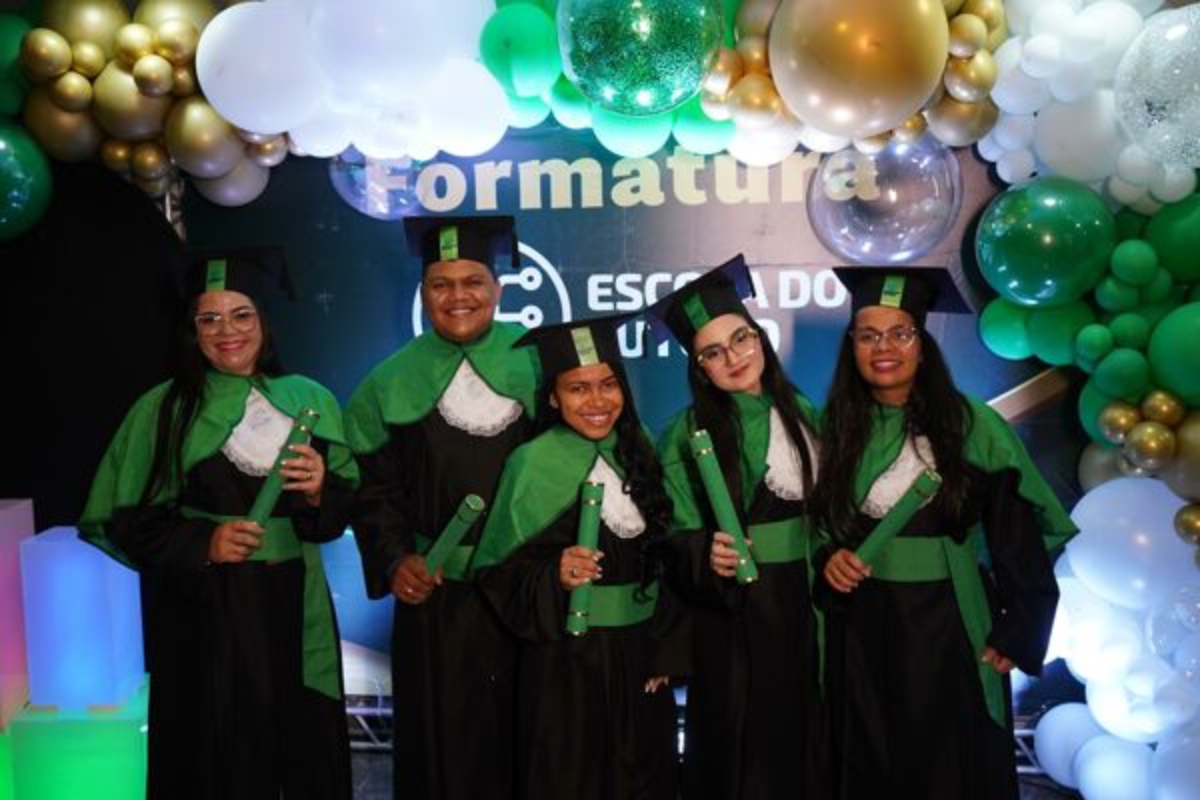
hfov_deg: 57.2
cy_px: 400
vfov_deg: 40.0
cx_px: 600
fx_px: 1100
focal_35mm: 33
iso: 1600
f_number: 4
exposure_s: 1/125
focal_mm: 33
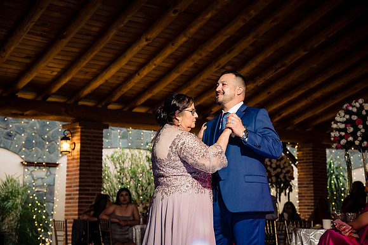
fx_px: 716
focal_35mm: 70
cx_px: 184
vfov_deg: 19.5
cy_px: 122
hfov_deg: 28.8
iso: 2000
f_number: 5.6
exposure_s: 1/200
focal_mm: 70
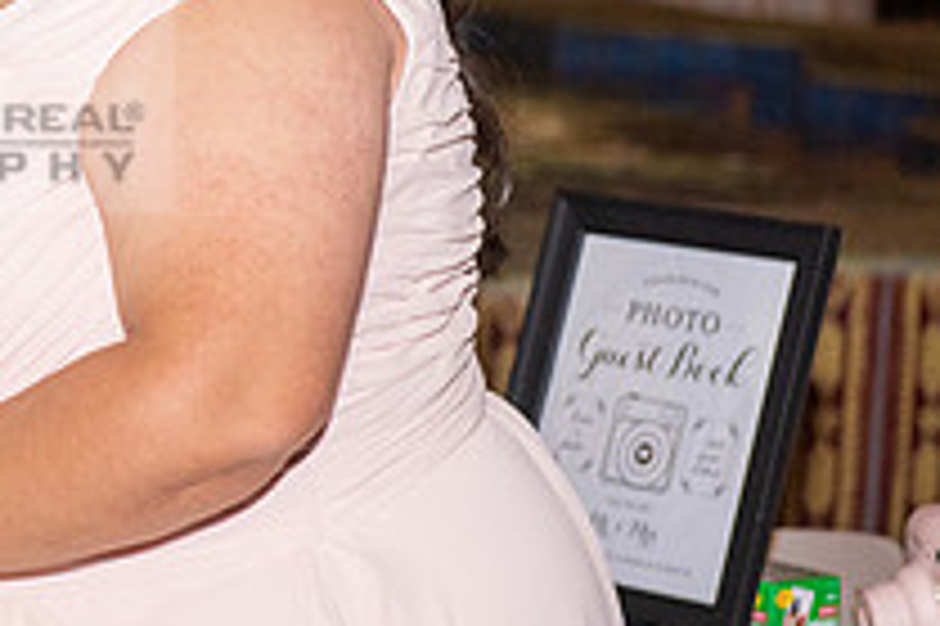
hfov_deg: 11.7
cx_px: -207
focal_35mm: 172
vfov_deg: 8.0
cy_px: 106
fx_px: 4487
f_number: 4
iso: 1600
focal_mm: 62
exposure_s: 1/160
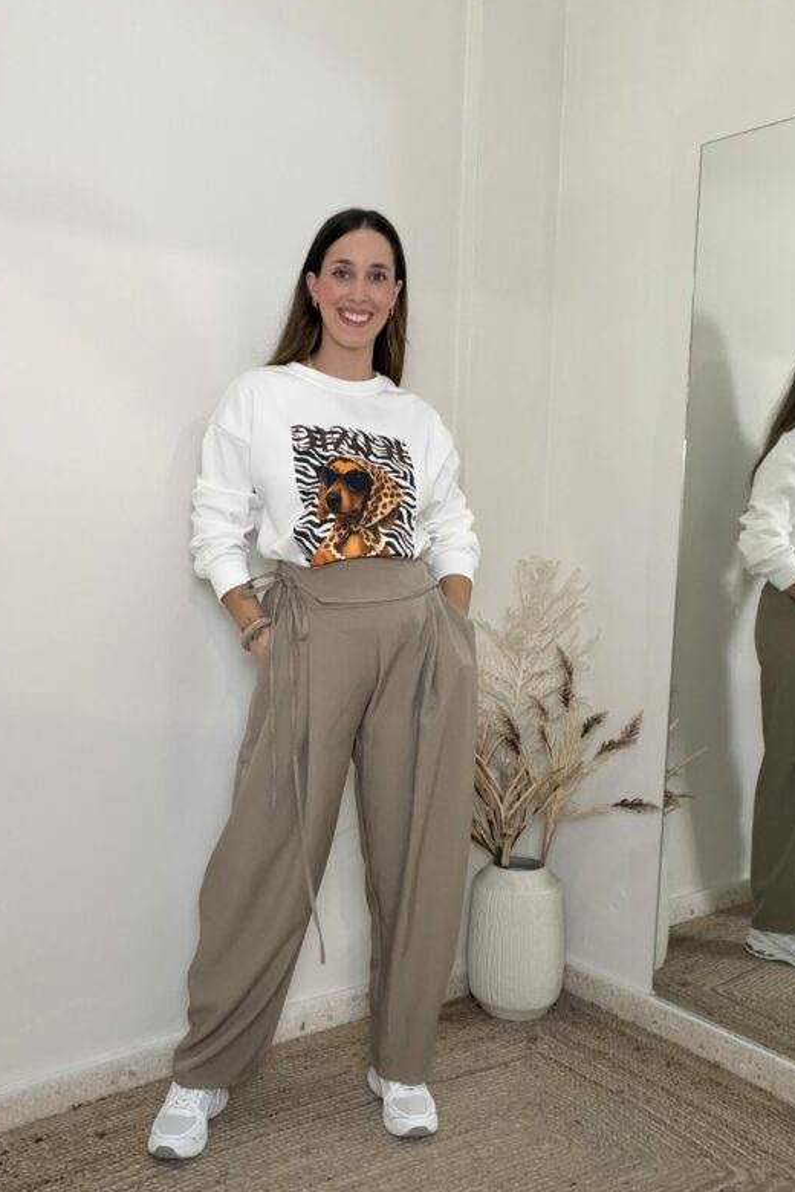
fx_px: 1060
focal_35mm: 32
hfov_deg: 41.0
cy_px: 594
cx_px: 344
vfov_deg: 58.7
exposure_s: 1/50
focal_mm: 2.71
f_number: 1.9
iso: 125
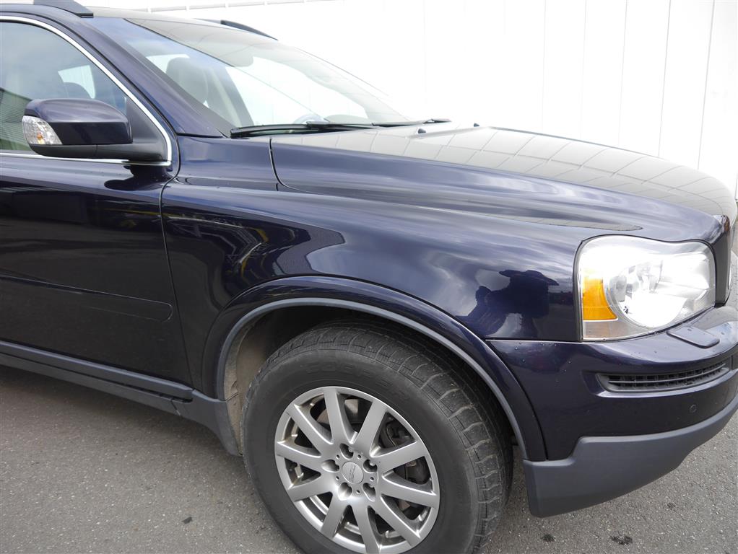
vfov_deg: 49.8
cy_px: 277
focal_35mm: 28
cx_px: 369
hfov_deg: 63.4
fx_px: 597
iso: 160
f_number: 3.5
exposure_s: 1/320
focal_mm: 14
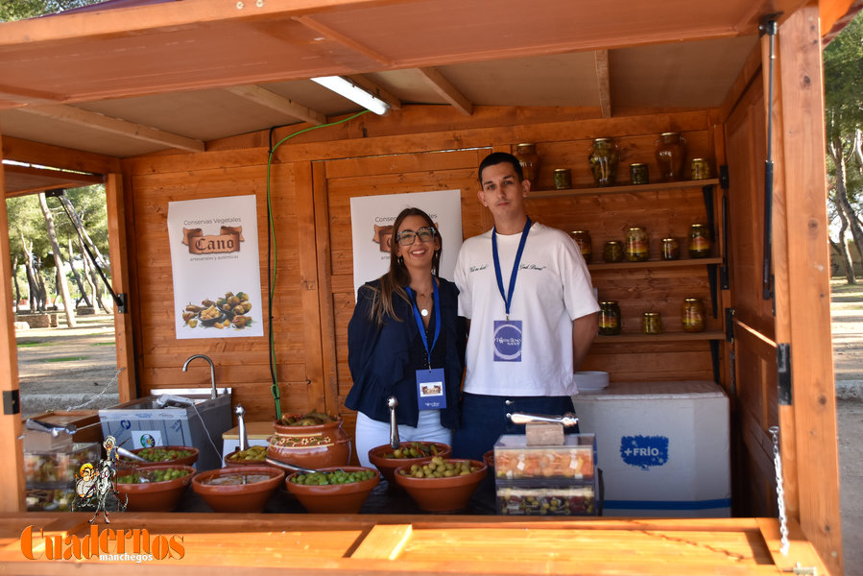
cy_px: 288
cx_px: 432
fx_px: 863
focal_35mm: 36
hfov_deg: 53.1
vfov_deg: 36.9
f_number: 4
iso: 900
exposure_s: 1/1000
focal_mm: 24
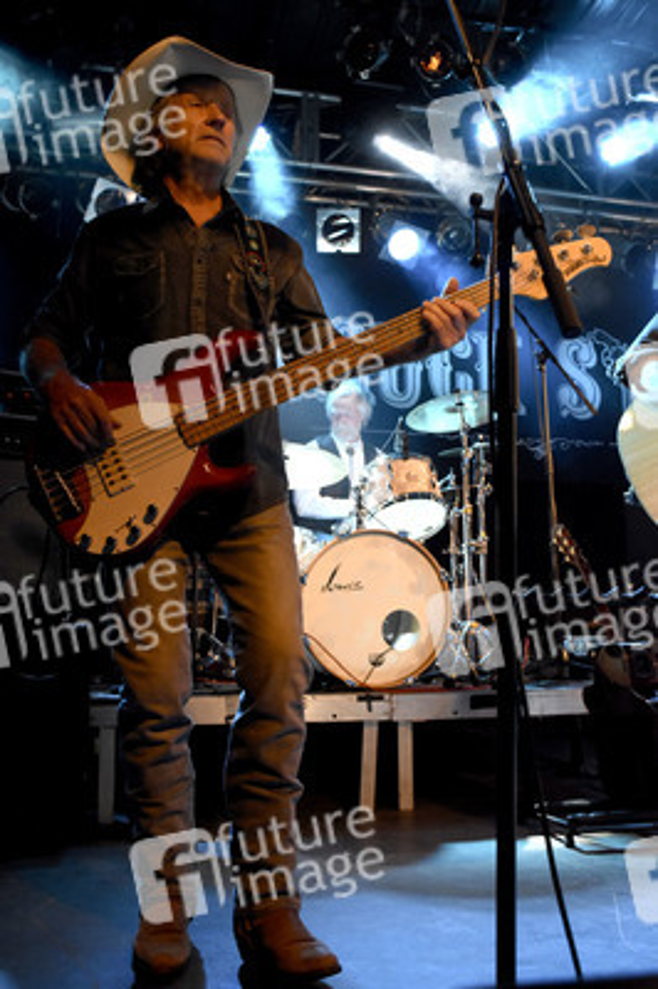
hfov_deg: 39.9
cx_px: 329
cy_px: 494
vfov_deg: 57.3
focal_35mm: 33
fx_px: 906
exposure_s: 1/160
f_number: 4.5
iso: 2500
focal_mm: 22
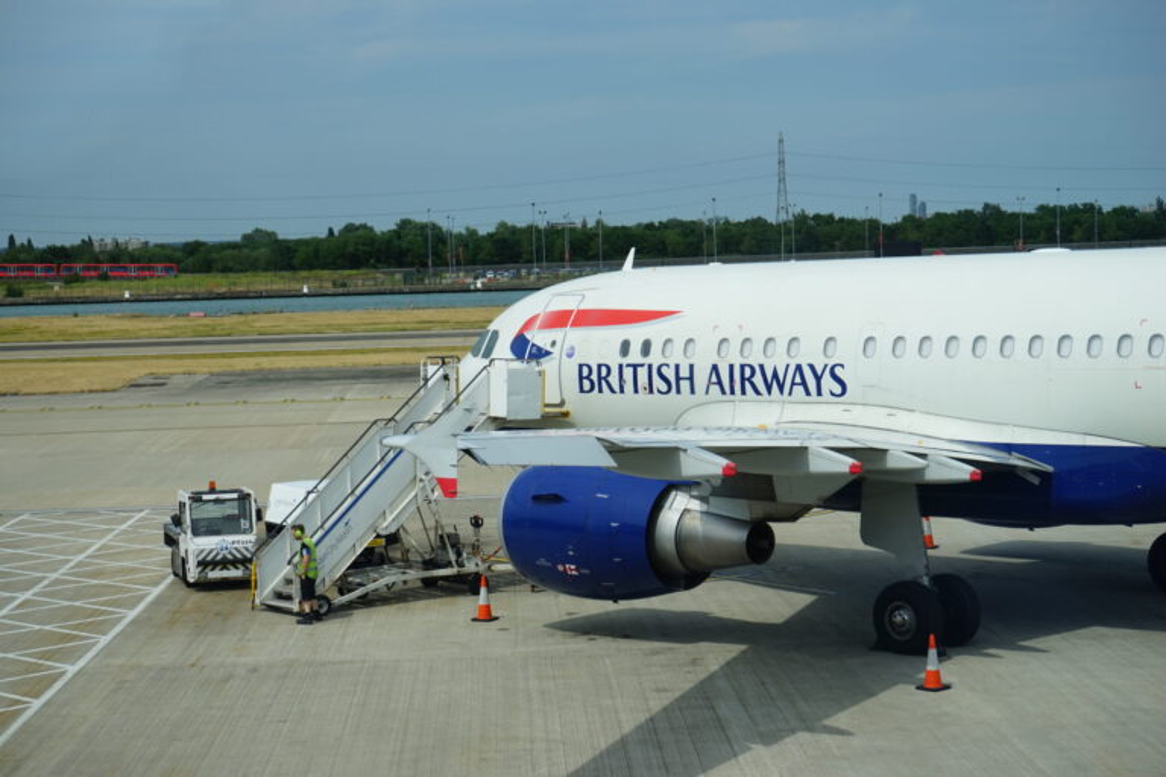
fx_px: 2267
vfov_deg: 19.5
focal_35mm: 70
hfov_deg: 28.8
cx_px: 583
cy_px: 388
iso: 100
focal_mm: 70
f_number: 11
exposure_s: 1/200
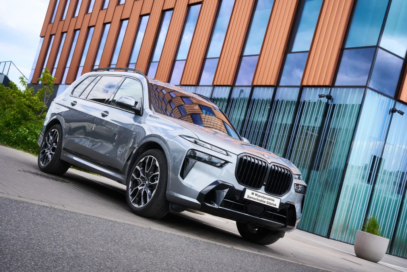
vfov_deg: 23.4
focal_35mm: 58
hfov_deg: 34.5
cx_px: 204
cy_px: 136
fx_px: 656
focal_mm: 58
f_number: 11
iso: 250
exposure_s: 1/125
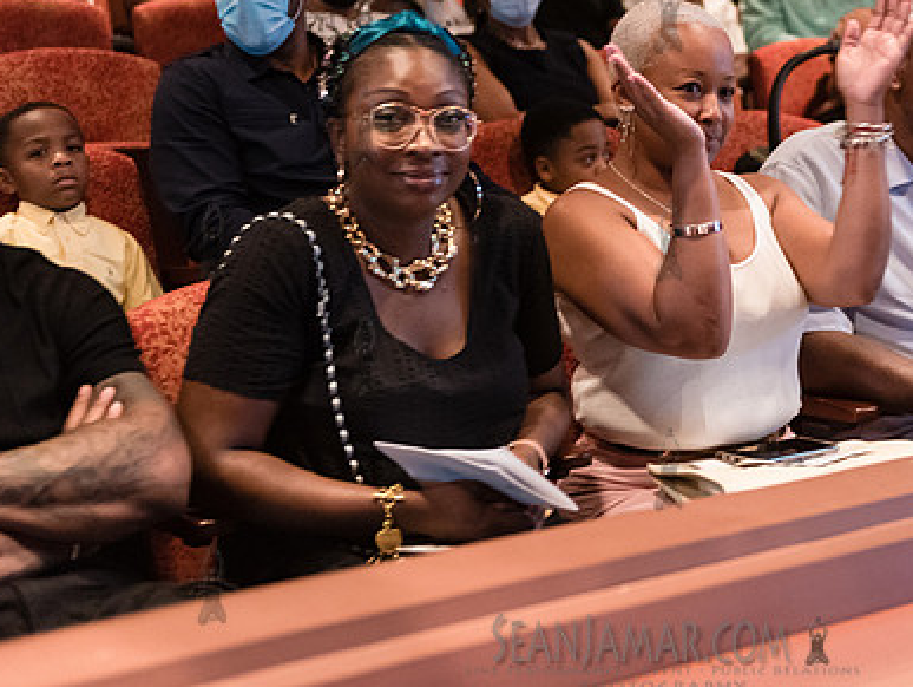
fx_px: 1901
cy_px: 240
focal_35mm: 72
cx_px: 668
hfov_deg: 26.7
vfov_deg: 20.4
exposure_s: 1/100
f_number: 2.8
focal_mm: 50
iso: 4000
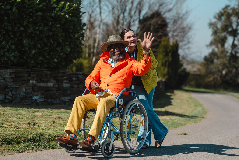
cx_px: 120
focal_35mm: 85
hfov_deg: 23.9
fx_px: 564
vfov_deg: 16.1
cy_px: 80
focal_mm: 85
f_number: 2.5
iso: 160
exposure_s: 1/4000
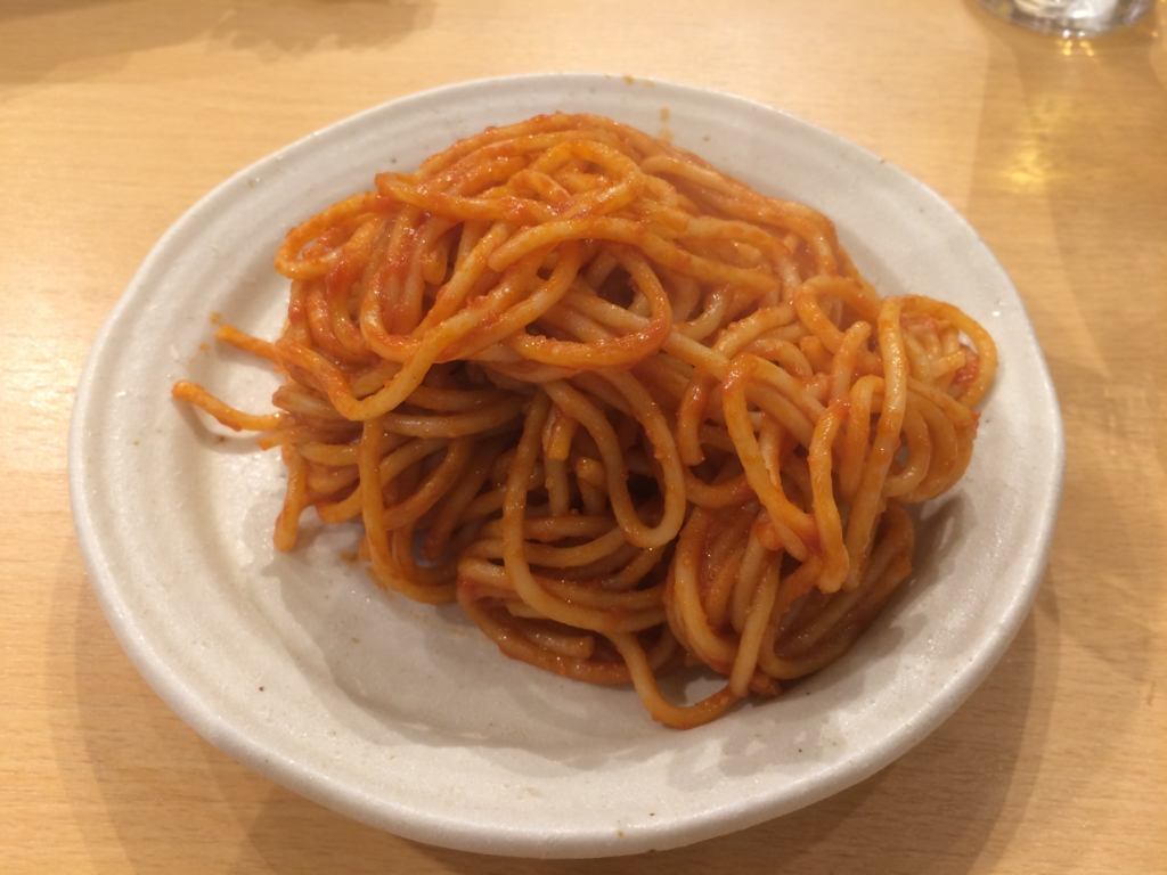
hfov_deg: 61.7
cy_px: 438
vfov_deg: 48.2
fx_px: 978
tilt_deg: -53.0
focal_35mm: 29
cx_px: 584
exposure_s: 1/33
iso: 100
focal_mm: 4.15
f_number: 2.2
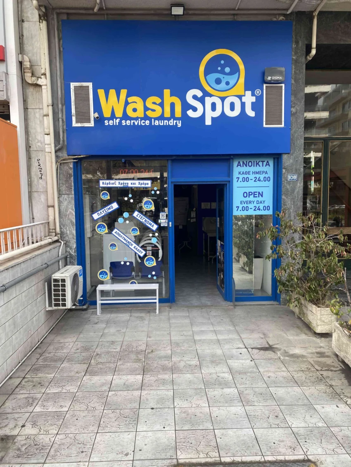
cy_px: 234
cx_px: 176
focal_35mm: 26
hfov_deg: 53.1
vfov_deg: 67.3
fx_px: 351
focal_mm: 4.2
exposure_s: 1/597
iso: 32
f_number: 1.8
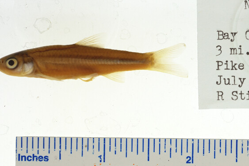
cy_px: 88
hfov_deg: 15.9
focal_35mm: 128
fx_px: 885
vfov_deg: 10.7
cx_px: 188
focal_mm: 60
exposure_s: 1/200
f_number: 10
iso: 100
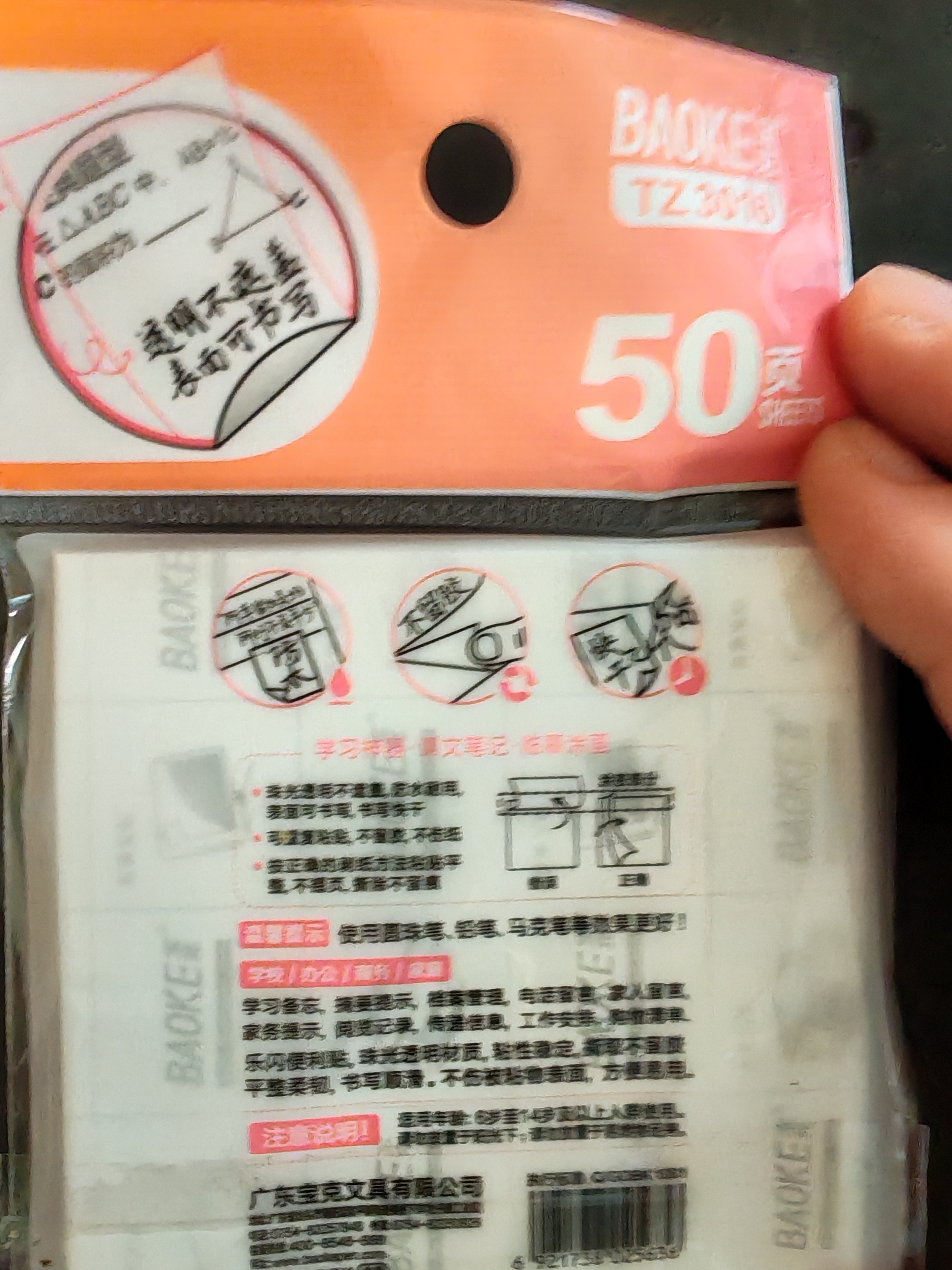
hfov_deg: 51.4
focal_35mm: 27
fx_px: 990
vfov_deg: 65.3
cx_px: 476
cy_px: 635
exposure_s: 1/14
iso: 400
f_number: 2.2
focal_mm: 1.96
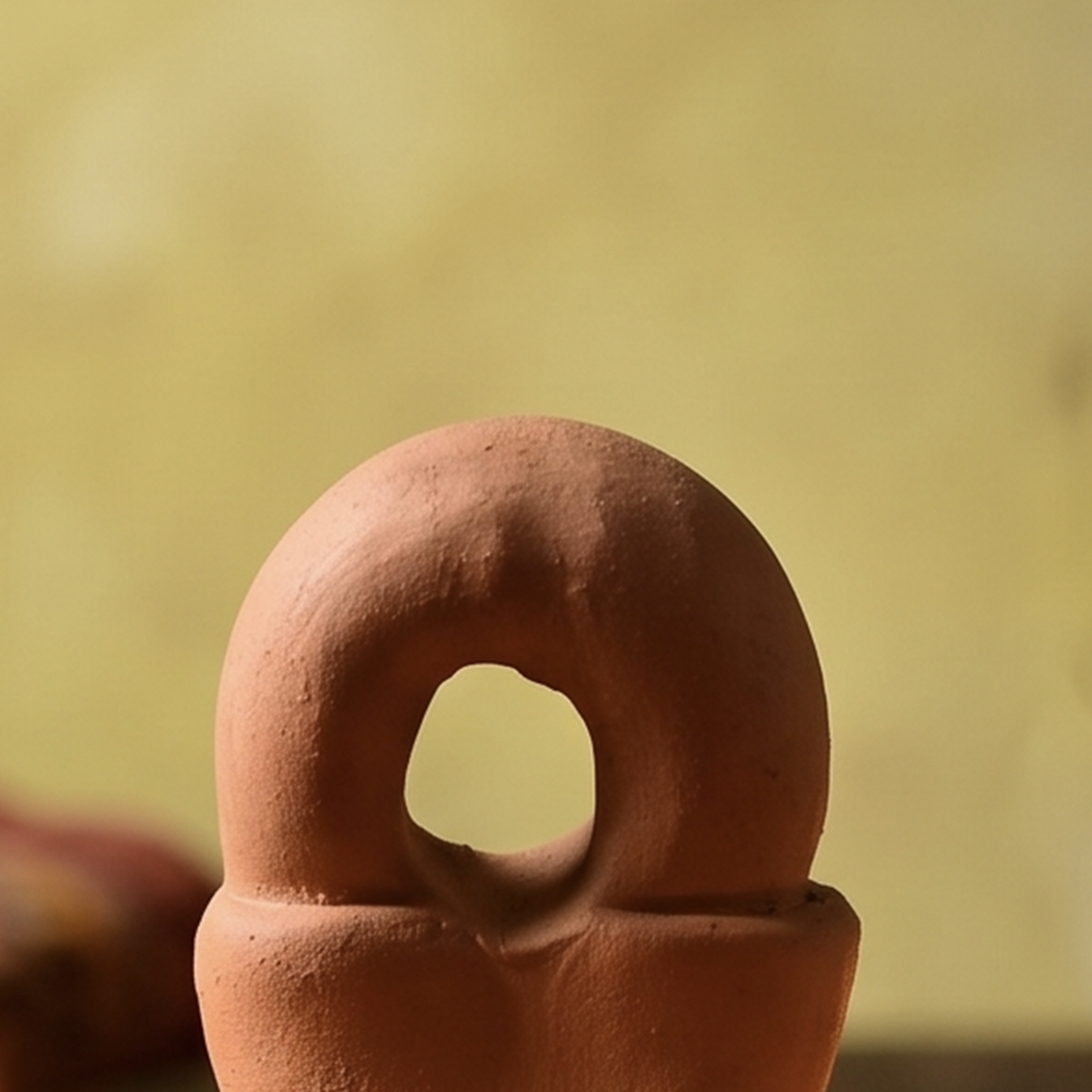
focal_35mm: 169
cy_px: 1332
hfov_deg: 10.3
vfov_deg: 10.2
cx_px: 509
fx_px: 6032
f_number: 10
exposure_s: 1/125
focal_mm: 32
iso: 320
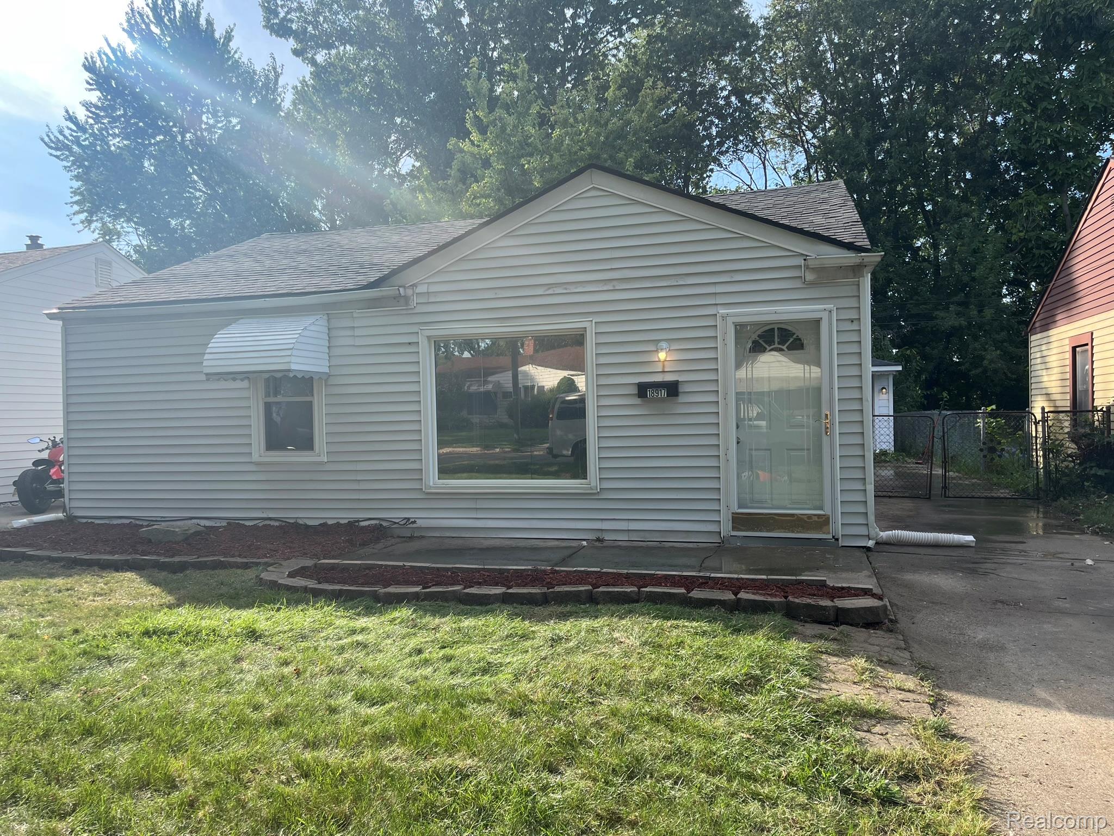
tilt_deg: -0.2
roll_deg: +1.9
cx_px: 557
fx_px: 837
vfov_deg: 53.1
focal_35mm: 26
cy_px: 418
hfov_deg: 67.3
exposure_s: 1/1458
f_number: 1.6
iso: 50
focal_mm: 5.1
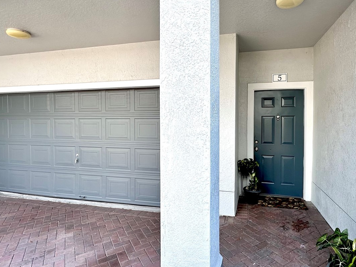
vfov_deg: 63.4
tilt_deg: -1.2
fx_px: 216
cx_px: 199
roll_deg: +0.1
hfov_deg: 78.7
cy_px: 125
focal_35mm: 21
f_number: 2.2
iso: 40
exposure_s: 1/276
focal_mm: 2.22
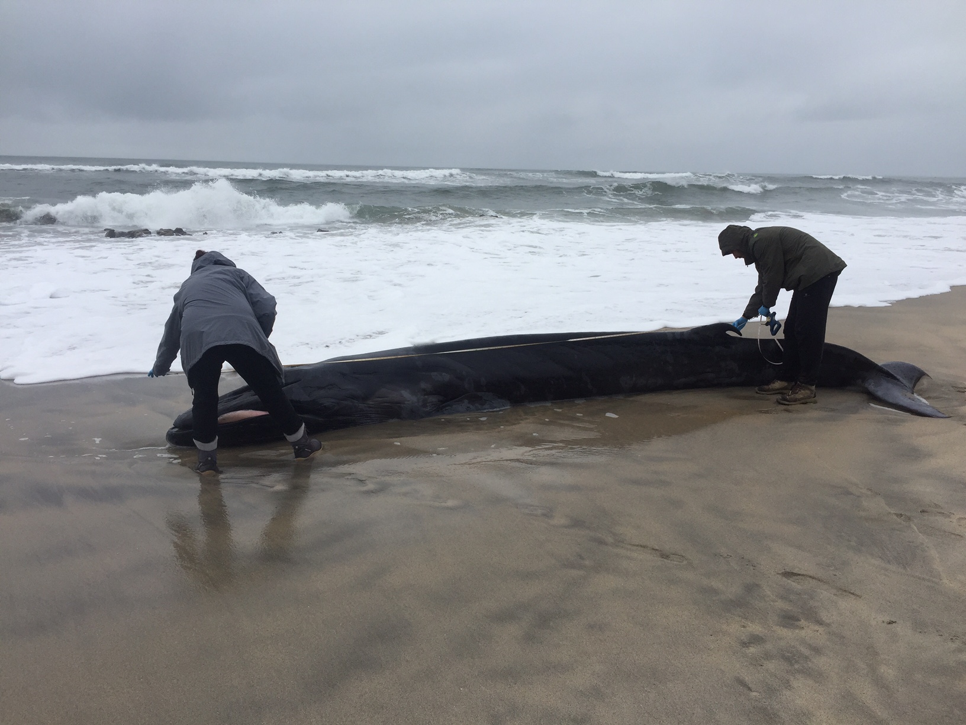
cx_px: 483
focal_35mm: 29
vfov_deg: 48.2
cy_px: 362
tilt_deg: -12.4
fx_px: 809
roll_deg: -1.9
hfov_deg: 61.7
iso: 32
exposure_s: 1/719
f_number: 2.2
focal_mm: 4.15
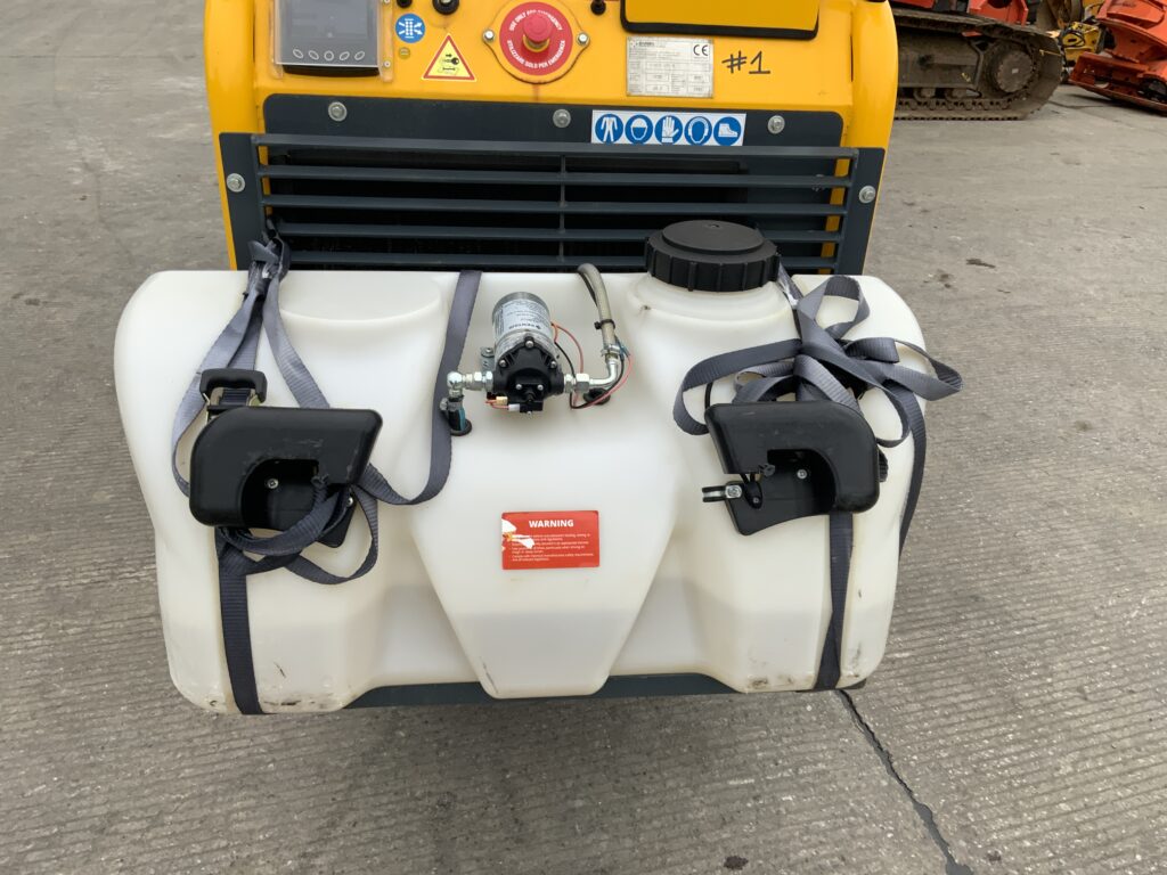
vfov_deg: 48.2
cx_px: 584
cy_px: 438
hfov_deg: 61.7
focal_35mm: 29
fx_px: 978
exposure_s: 1/165
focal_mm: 3
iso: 16
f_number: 1.8
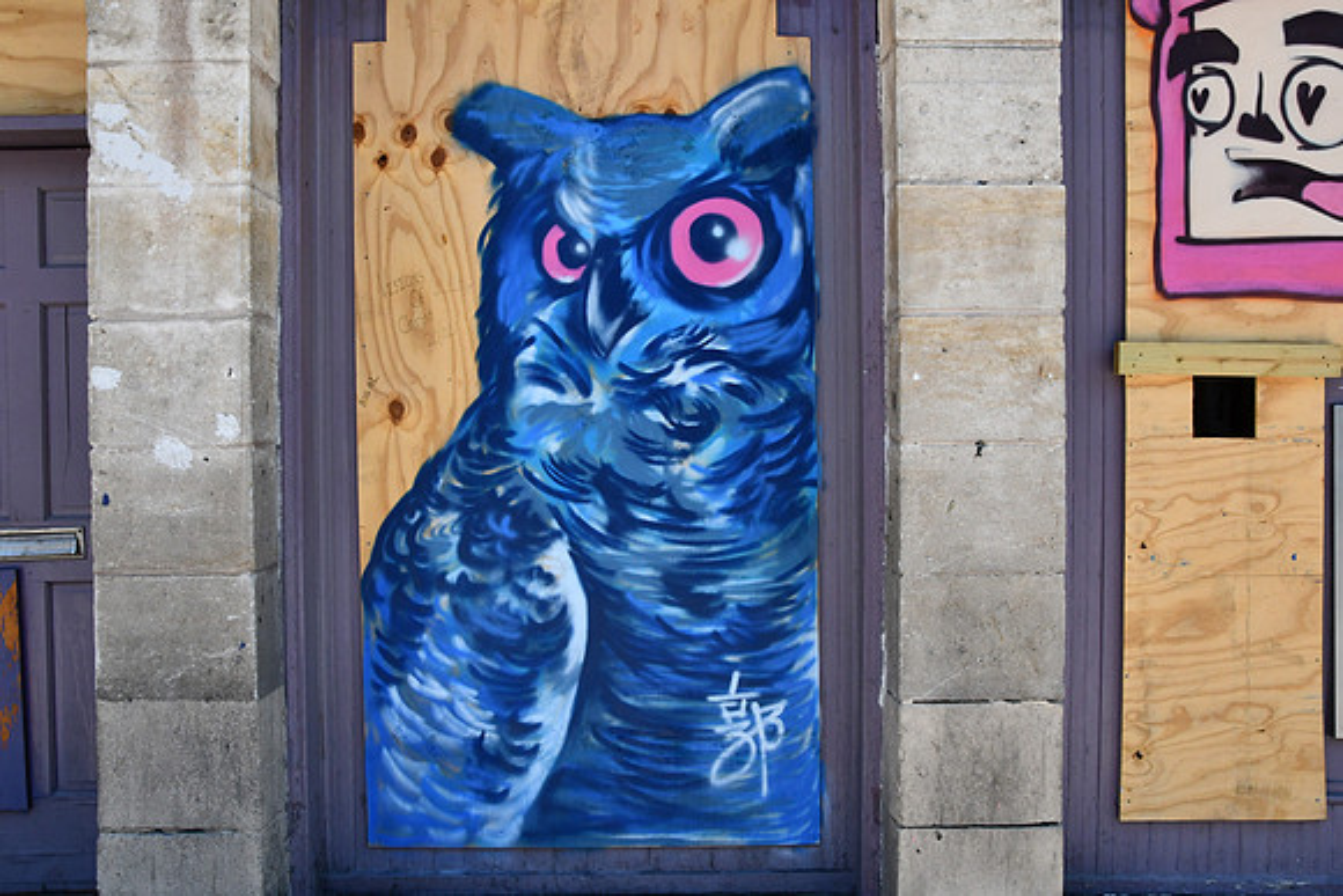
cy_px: 448
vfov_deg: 42.3
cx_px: 672
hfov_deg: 60.3
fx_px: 1157
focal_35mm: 31
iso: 800
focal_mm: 21
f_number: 20
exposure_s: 1/125
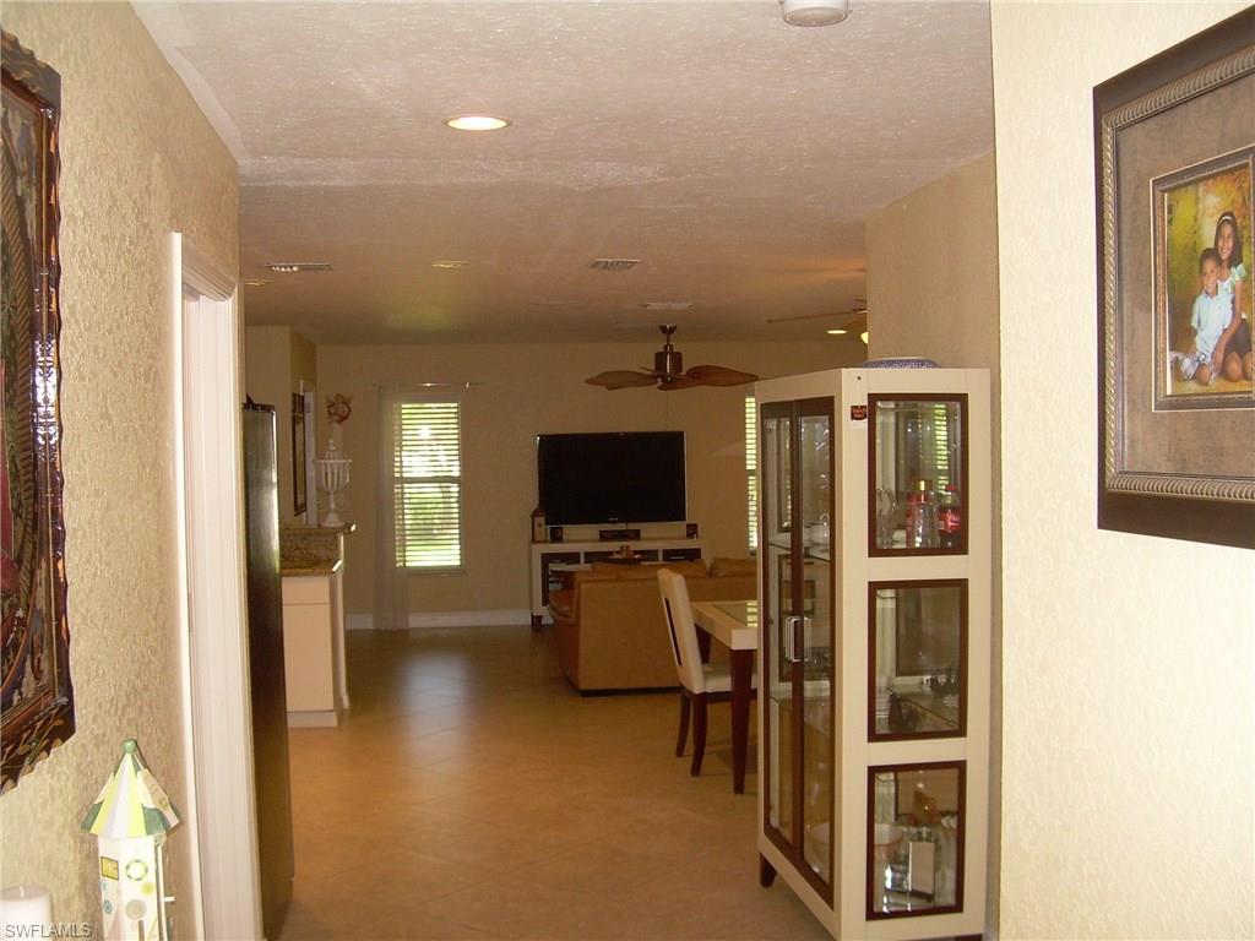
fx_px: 1378
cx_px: 628
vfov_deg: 37.7
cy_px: 470
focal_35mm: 38
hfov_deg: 49.0
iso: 154
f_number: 2.8
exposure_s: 1/60
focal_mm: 6.3
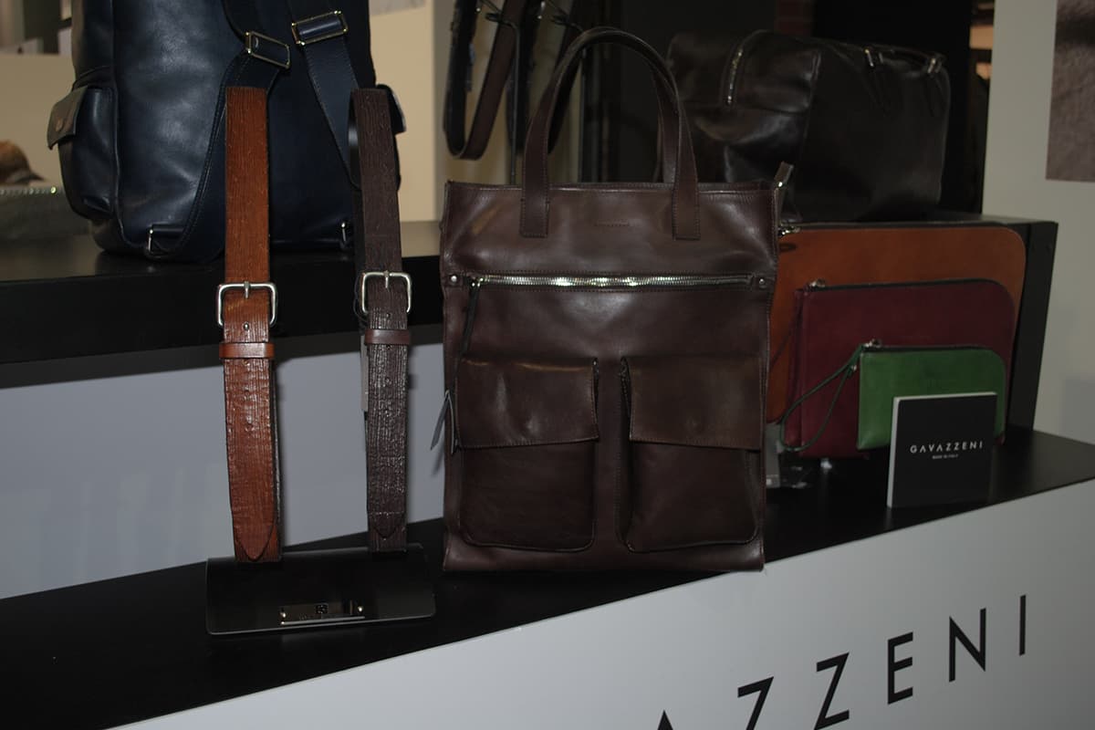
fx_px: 1186
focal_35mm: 39
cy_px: 365
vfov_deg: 34.2
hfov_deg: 49.6
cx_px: 548
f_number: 4.2
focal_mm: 26
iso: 200
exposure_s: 1/60
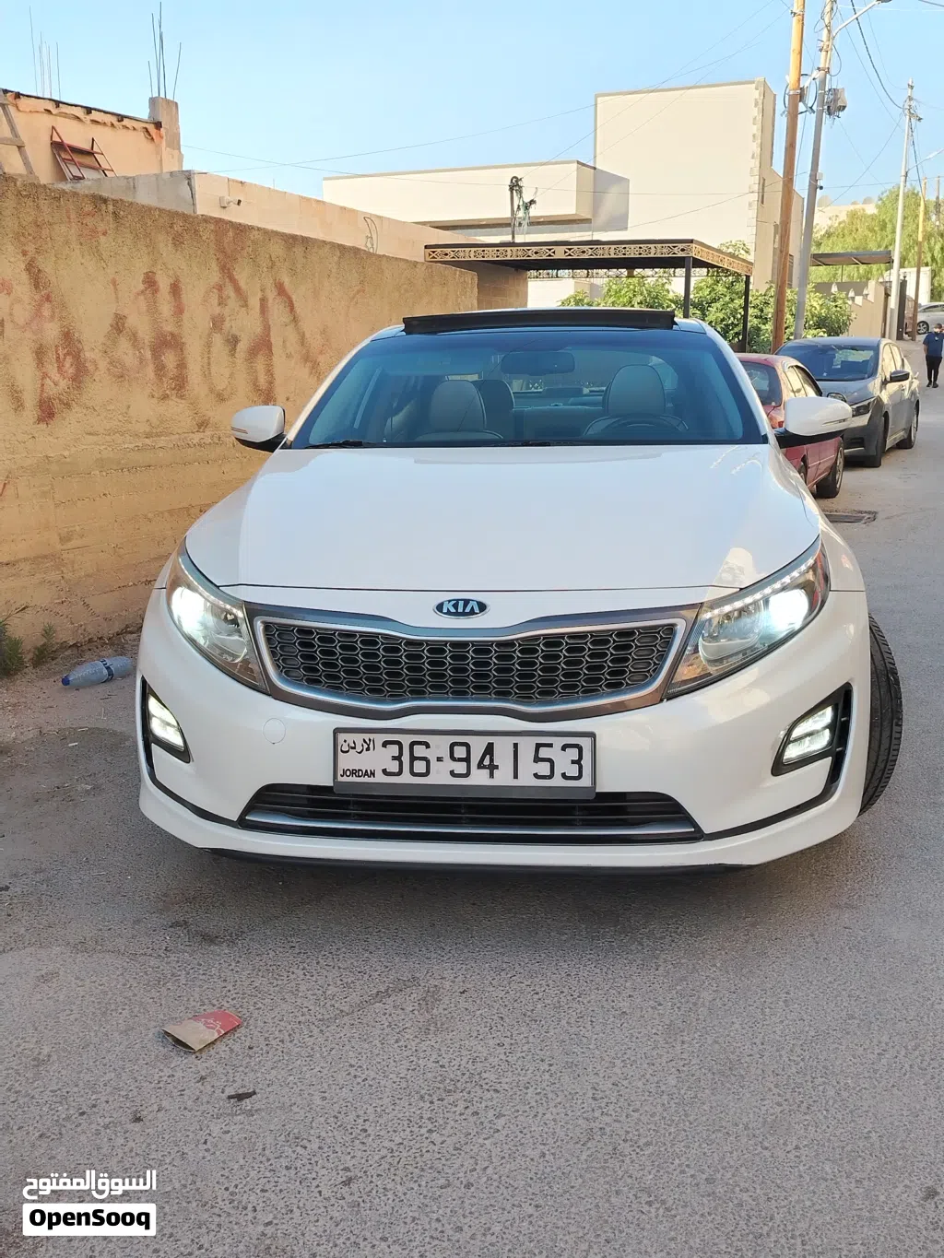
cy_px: 629
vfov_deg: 56.8
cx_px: 472
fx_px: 1163
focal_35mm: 32
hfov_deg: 44.2
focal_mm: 5.25
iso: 100
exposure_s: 1/241
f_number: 1.75
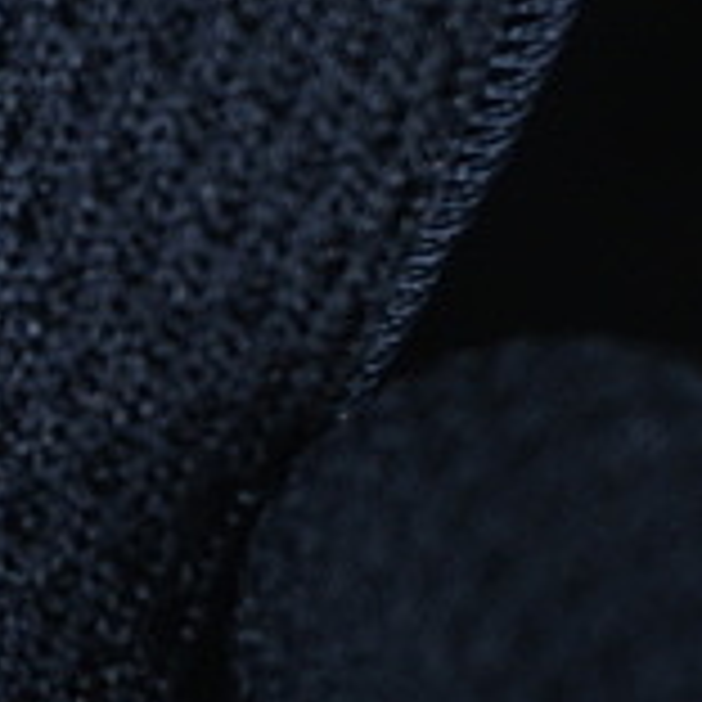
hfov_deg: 3.9
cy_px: 418
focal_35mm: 442
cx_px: -860
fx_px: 10141
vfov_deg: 4.0
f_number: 8
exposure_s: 1/80
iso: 160
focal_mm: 50
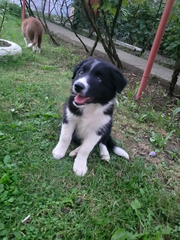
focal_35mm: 26
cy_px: 120
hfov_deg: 53.1
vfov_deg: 67.3
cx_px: 90
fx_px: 180
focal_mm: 5.4
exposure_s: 1/25
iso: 800
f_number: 1.8
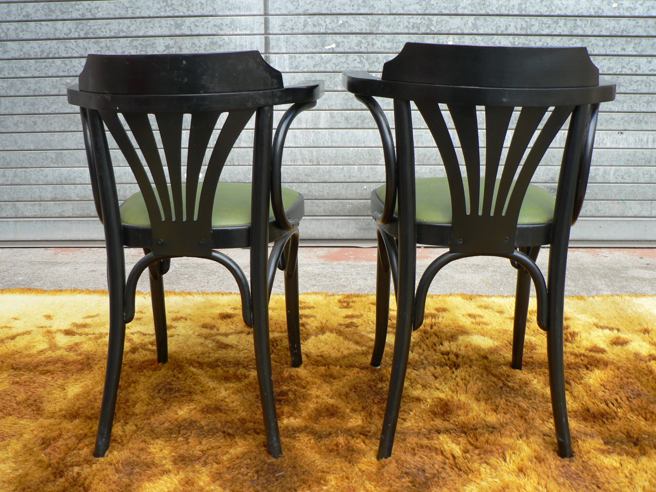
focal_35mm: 36
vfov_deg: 39.7
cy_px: 246
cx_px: 328
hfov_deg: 51.4
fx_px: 682
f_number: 2.8
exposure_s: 1/50
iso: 80
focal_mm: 6
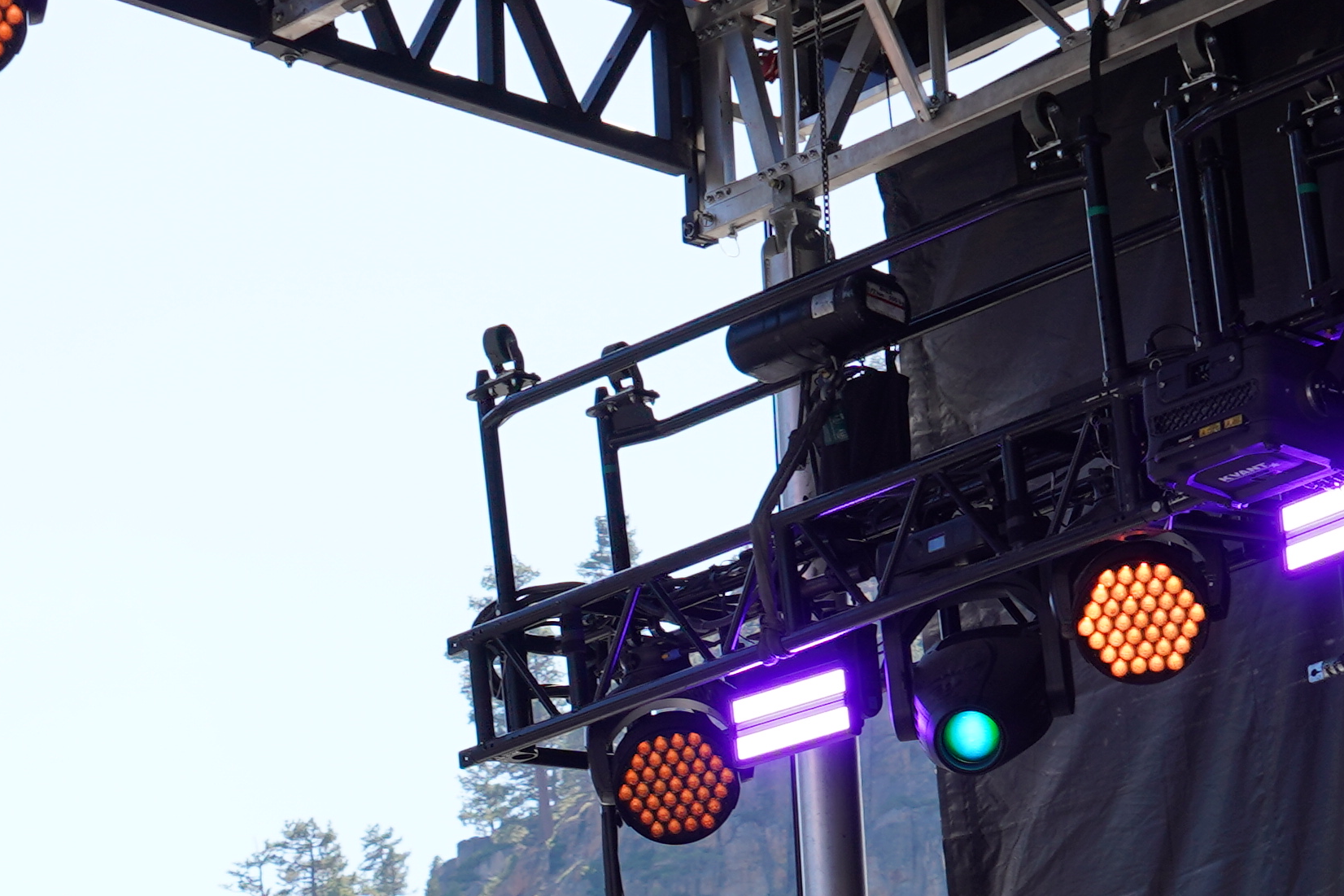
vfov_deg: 7.6
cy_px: 1408
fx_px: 6644
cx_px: 17
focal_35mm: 178
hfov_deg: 11.4
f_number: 6.3
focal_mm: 49
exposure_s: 1/160
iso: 100
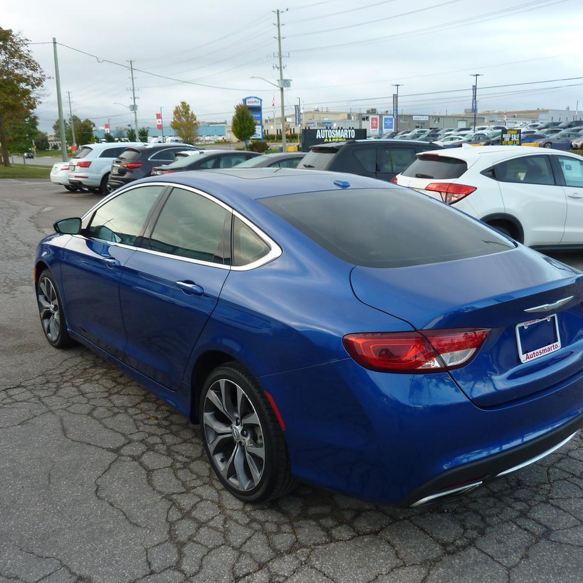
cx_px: 298
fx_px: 572
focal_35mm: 30
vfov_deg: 54.0
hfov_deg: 54.0
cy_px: 294
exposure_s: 1/60
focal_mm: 4.1
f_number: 3.3
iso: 80
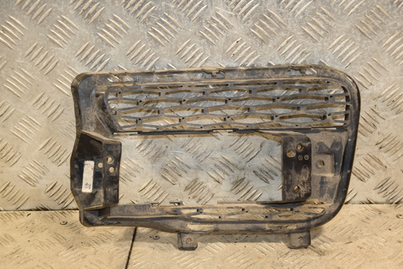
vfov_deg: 18.2
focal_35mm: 75
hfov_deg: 27.0
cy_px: 134
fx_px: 839
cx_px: 202
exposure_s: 1/125
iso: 800
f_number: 5
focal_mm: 50
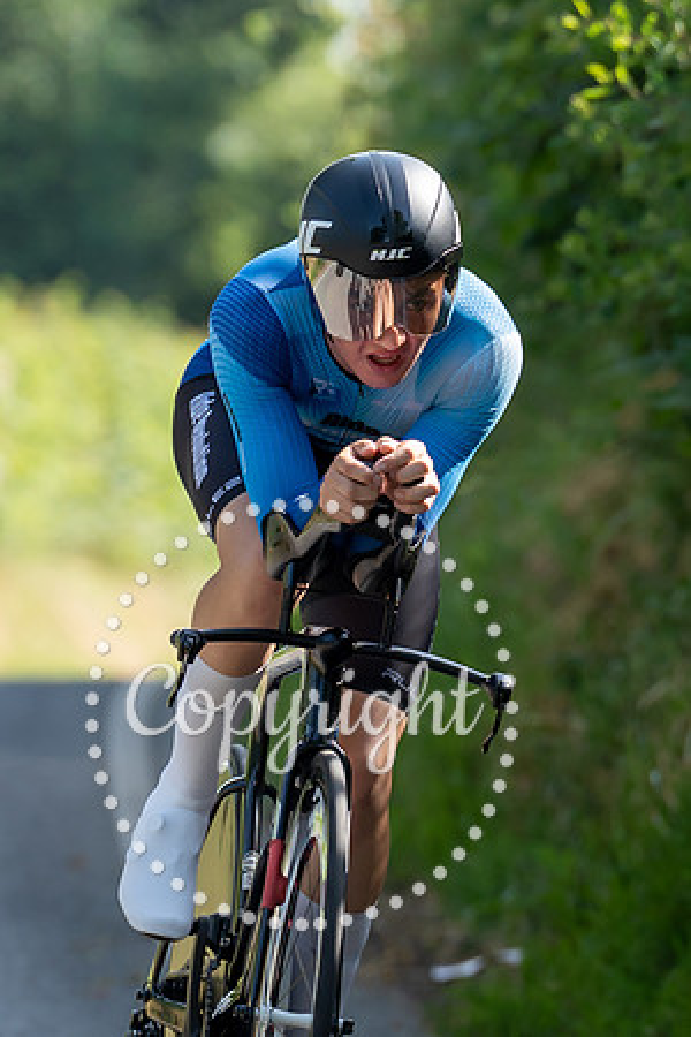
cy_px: 696
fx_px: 19726
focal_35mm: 685
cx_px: 395
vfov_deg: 3.0
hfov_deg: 2.0
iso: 250
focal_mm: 200
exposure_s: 1/1000
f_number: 3.5
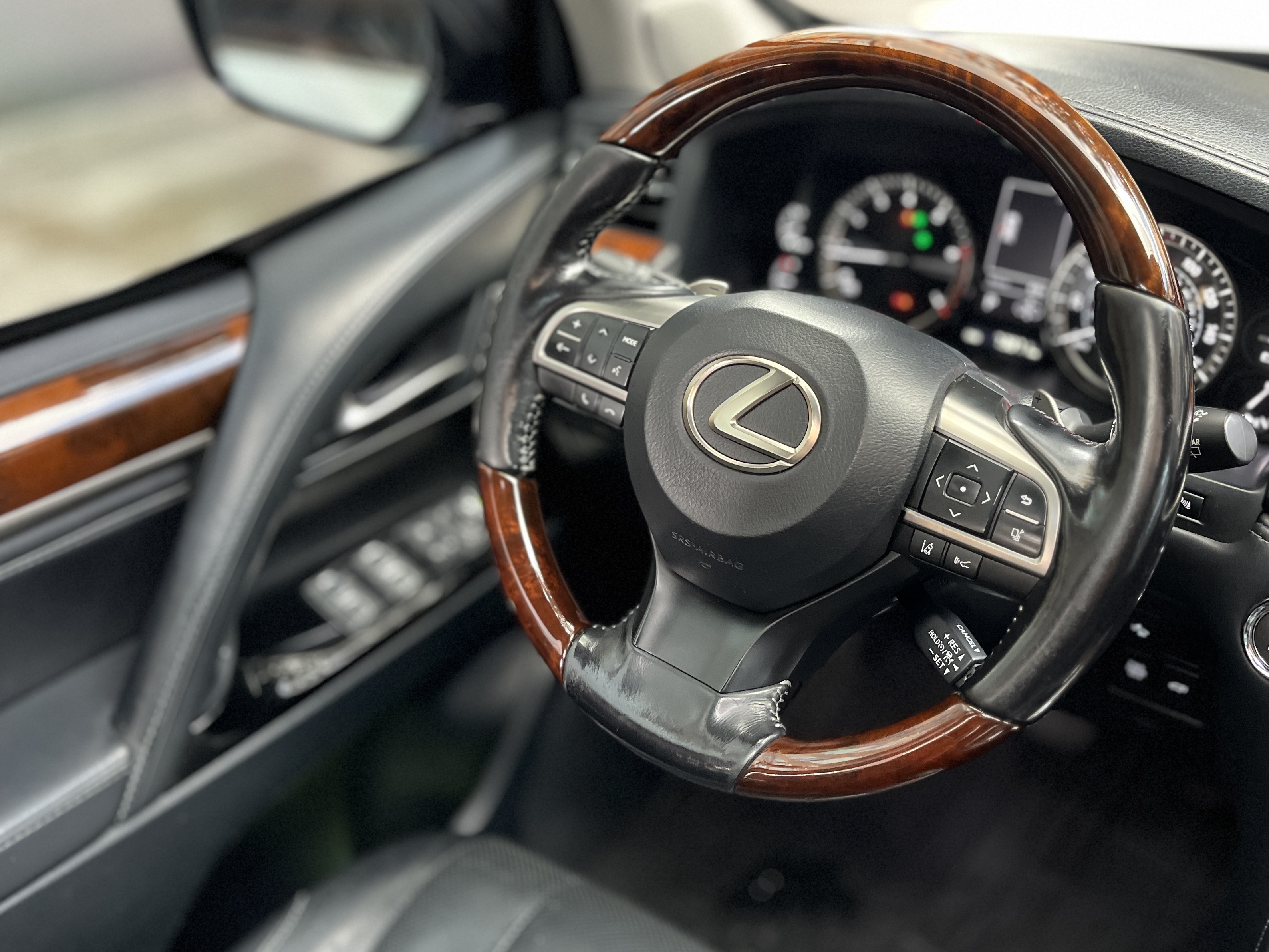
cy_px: 390
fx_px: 1210
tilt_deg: -30.6
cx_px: 745
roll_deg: -1.0
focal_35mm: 33
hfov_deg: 55.0
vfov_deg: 42.8
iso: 500
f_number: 1.6
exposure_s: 1/50
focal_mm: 5.1
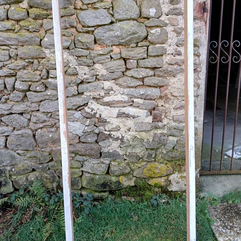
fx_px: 260
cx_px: 119
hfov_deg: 49.7
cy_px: 104
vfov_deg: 49.6
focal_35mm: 33
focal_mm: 3.98
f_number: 1.8
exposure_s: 1/50
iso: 32
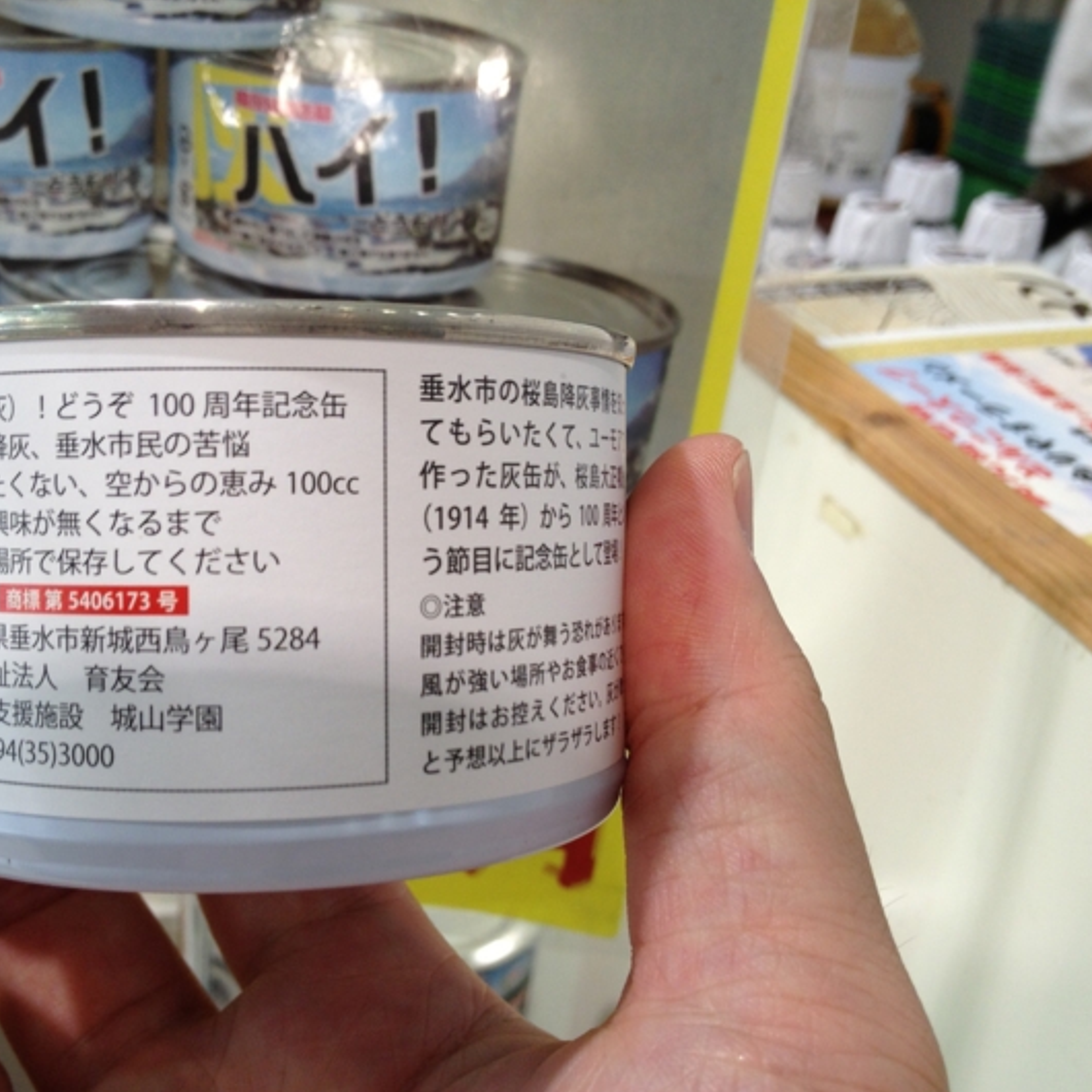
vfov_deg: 40.0
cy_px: 554
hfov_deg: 39.8
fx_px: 1499
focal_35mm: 42
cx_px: 424
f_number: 2.4
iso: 64
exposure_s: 1/60
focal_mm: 4.28
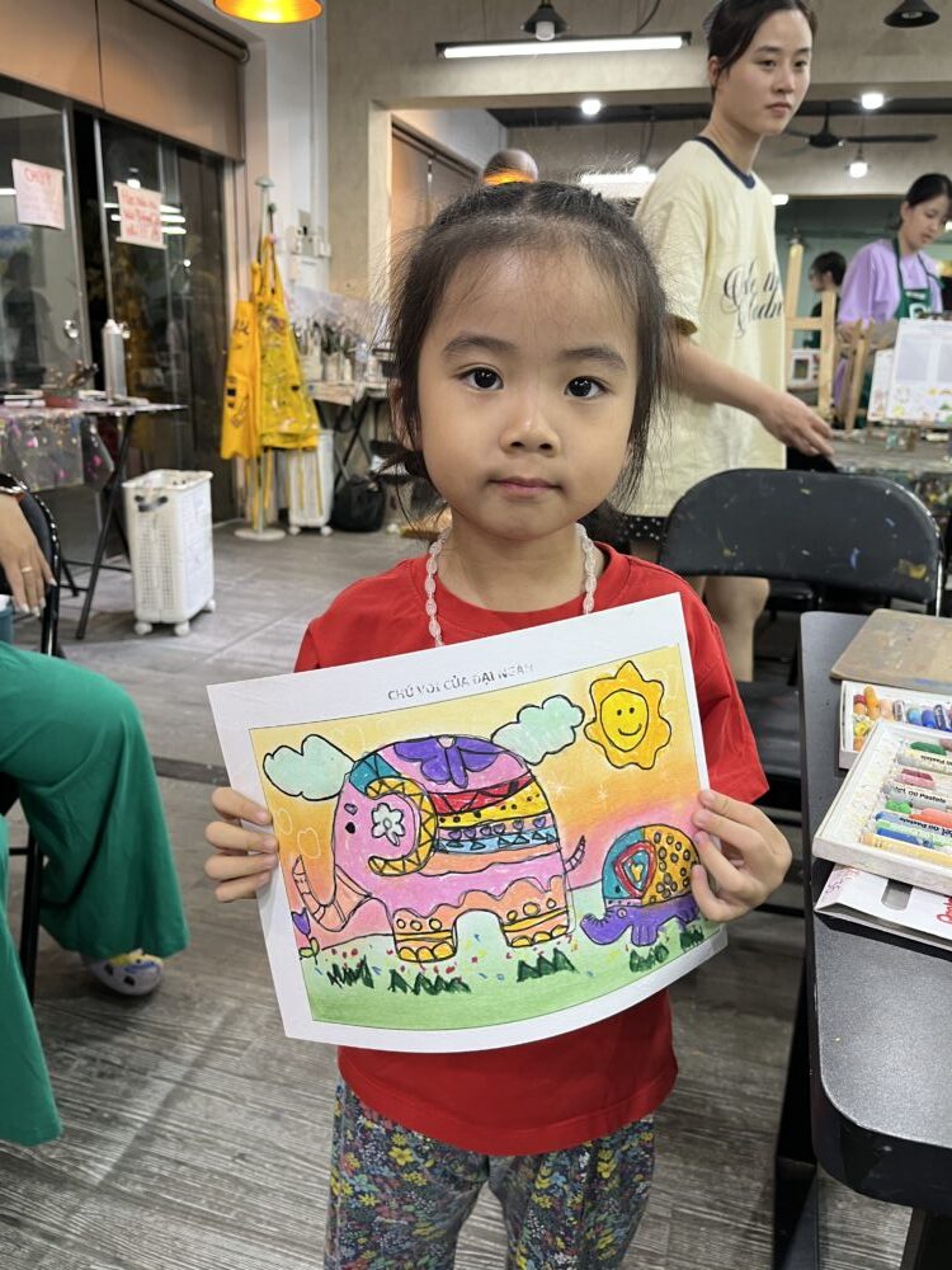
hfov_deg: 53.1
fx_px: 953
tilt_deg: -17.1
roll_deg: -0.9
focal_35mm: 26
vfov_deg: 67.3
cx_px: 476
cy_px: 635
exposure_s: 1/50
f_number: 1.6
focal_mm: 5.1
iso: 80
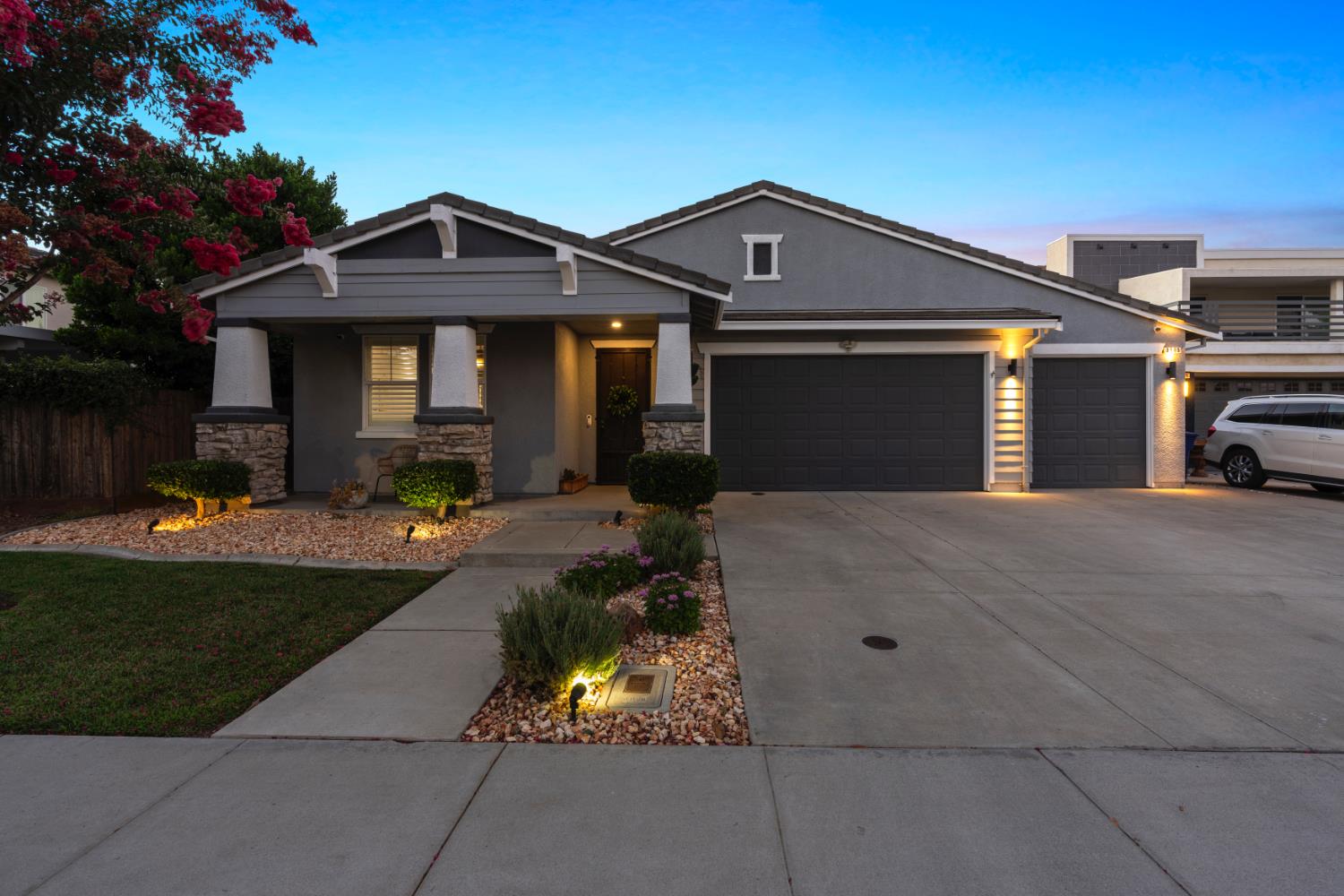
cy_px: 448
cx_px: 672
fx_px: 597
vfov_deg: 73.7
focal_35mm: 16
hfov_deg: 96.7
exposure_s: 1/2.5
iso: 400
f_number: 8
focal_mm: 16
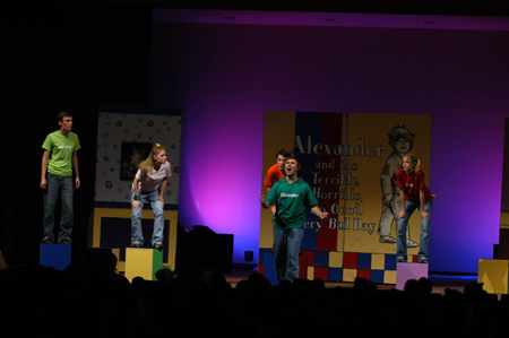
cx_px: 254
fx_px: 1695
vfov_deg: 11.4
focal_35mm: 120
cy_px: 169
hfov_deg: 17.1
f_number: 4
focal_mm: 80
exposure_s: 1/60
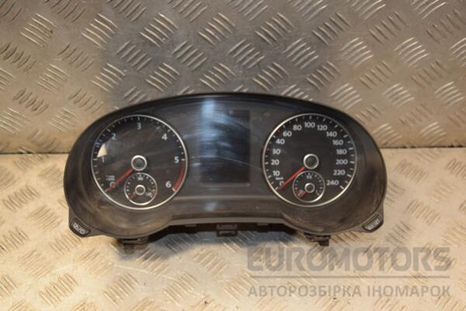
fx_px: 621
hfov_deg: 41.1
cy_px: 156
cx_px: 233
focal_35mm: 48
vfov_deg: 28.1
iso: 800
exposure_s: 1/200
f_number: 5
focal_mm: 32
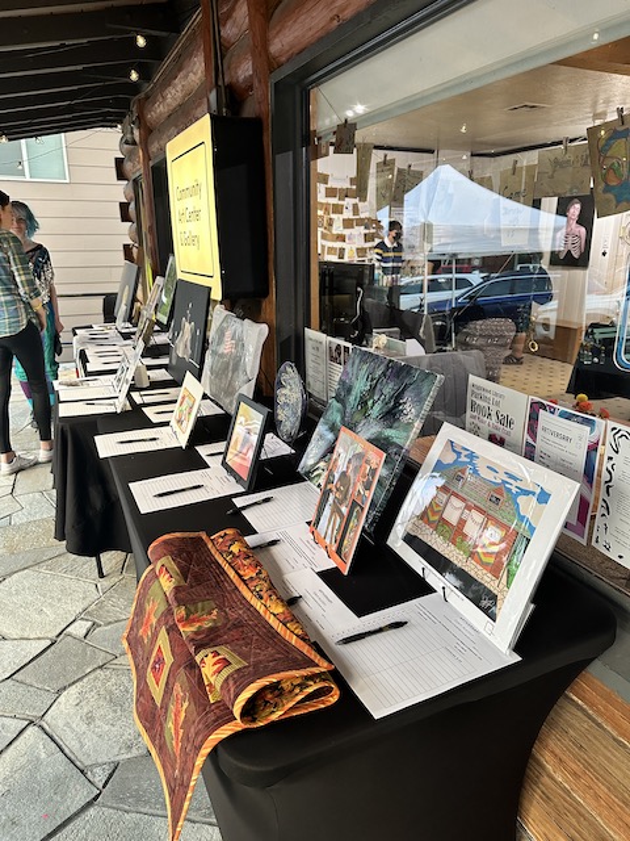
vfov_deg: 71.6
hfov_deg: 56.8
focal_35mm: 24
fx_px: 582
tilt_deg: -16.1
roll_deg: -0.8
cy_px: 420
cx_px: 315
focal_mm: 6.86
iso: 320
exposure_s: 1/60
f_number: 1.78
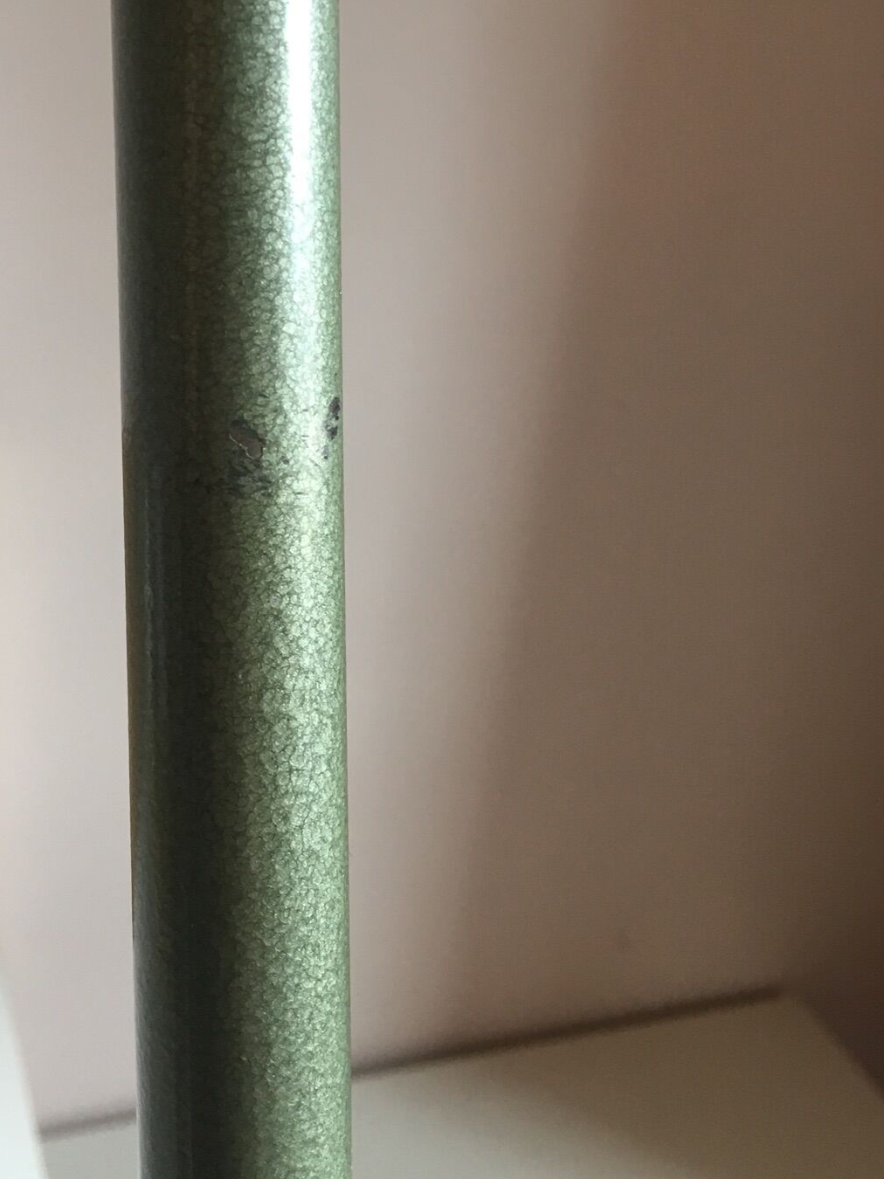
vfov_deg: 42.6
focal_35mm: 44
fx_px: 1499
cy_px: 435
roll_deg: -1.7
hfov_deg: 32.4
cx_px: 252
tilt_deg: -21.0
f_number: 2.2
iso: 100
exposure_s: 1/33
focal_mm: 4.15
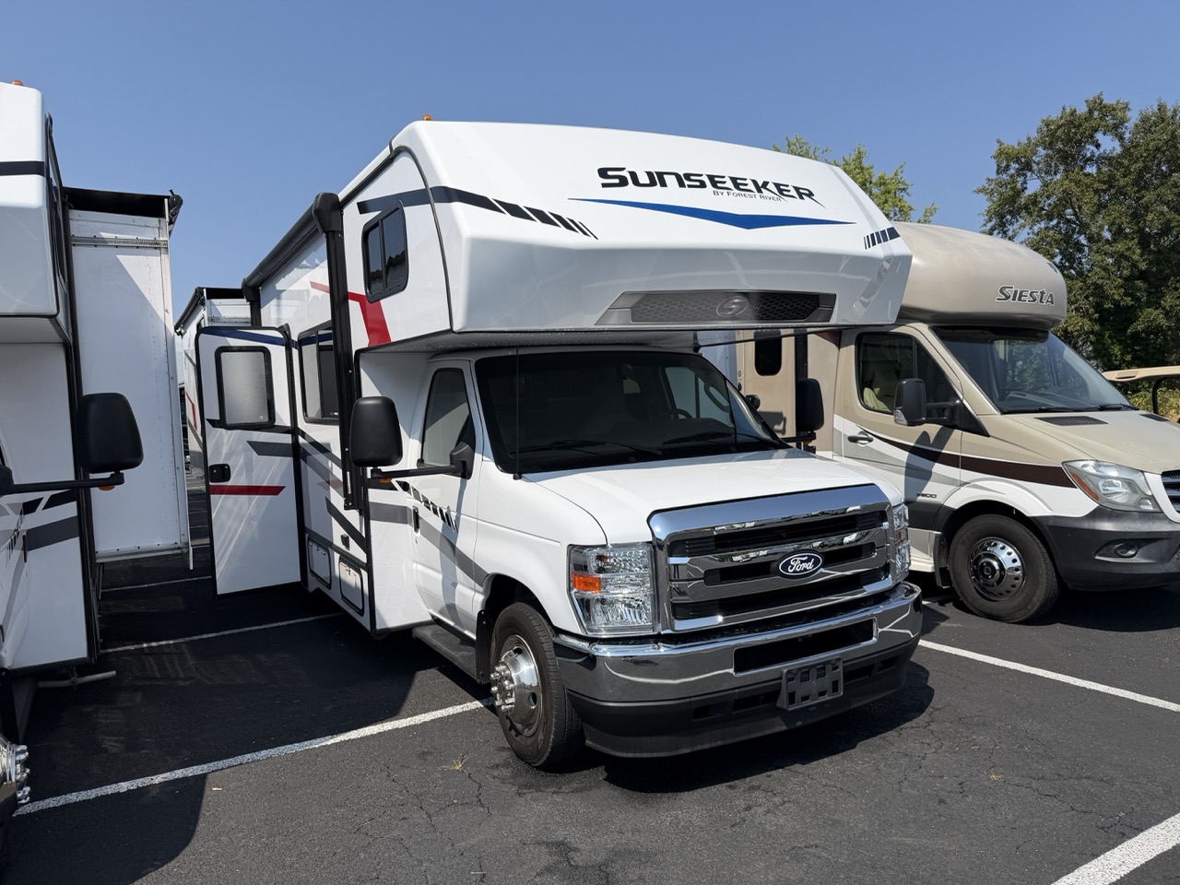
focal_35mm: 24
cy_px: 442
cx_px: 590
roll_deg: +4.6
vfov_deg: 56.8
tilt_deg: +3.6
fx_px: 818
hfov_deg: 71.6
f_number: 1.78
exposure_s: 1/6173
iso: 80
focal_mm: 6.76
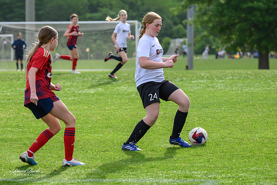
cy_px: 89
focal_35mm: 200
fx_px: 1541
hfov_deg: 10.3
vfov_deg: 6.9
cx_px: 136
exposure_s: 1/1250
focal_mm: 180
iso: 720
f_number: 5.6
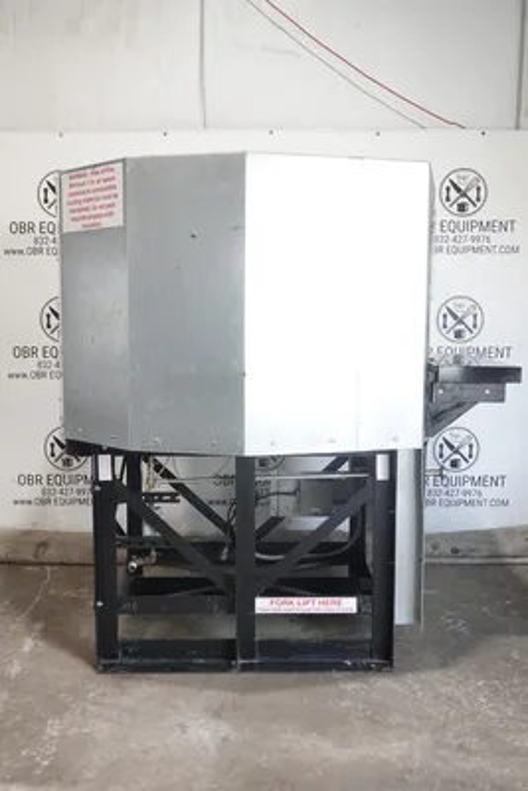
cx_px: 264
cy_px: 396
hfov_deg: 36.0
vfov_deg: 51.9
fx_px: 813
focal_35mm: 37
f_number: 3.5
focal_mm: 13.84
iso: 800
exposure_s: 1/40
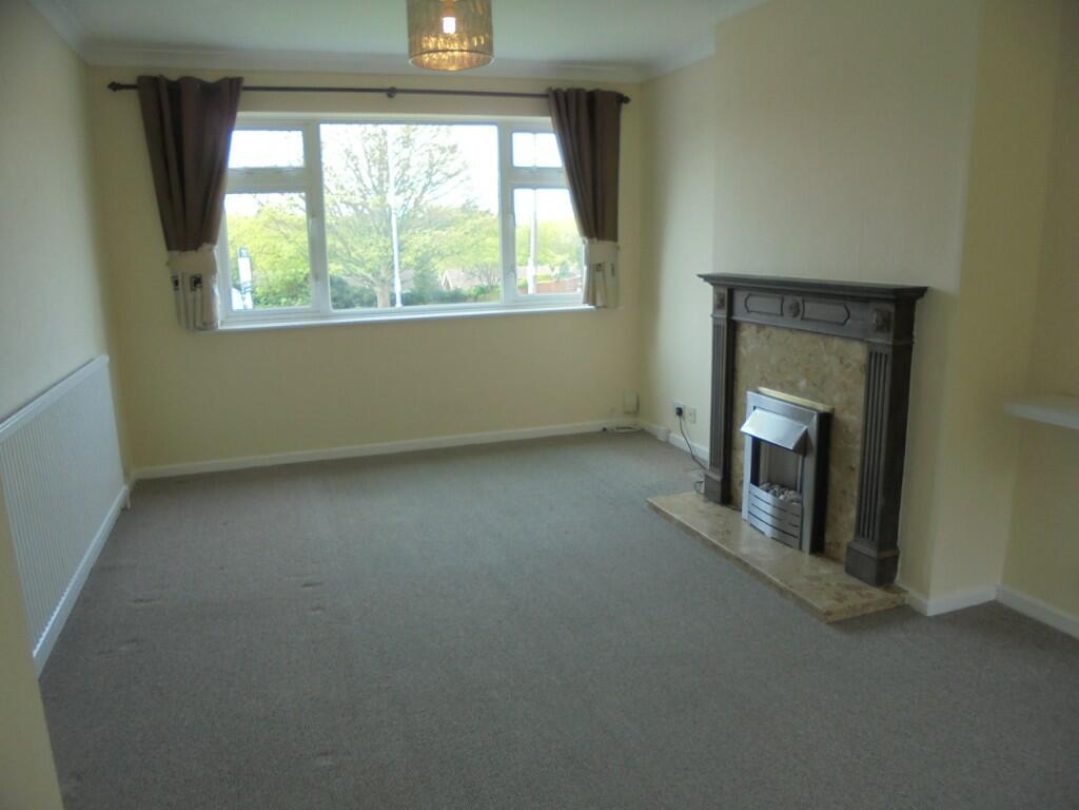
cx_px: 540
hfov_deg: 67.3
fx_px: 810
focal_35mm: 26
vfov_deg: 53.1
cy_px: 405
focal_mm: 4.6
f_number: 3.5
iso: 100
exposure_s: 1/80
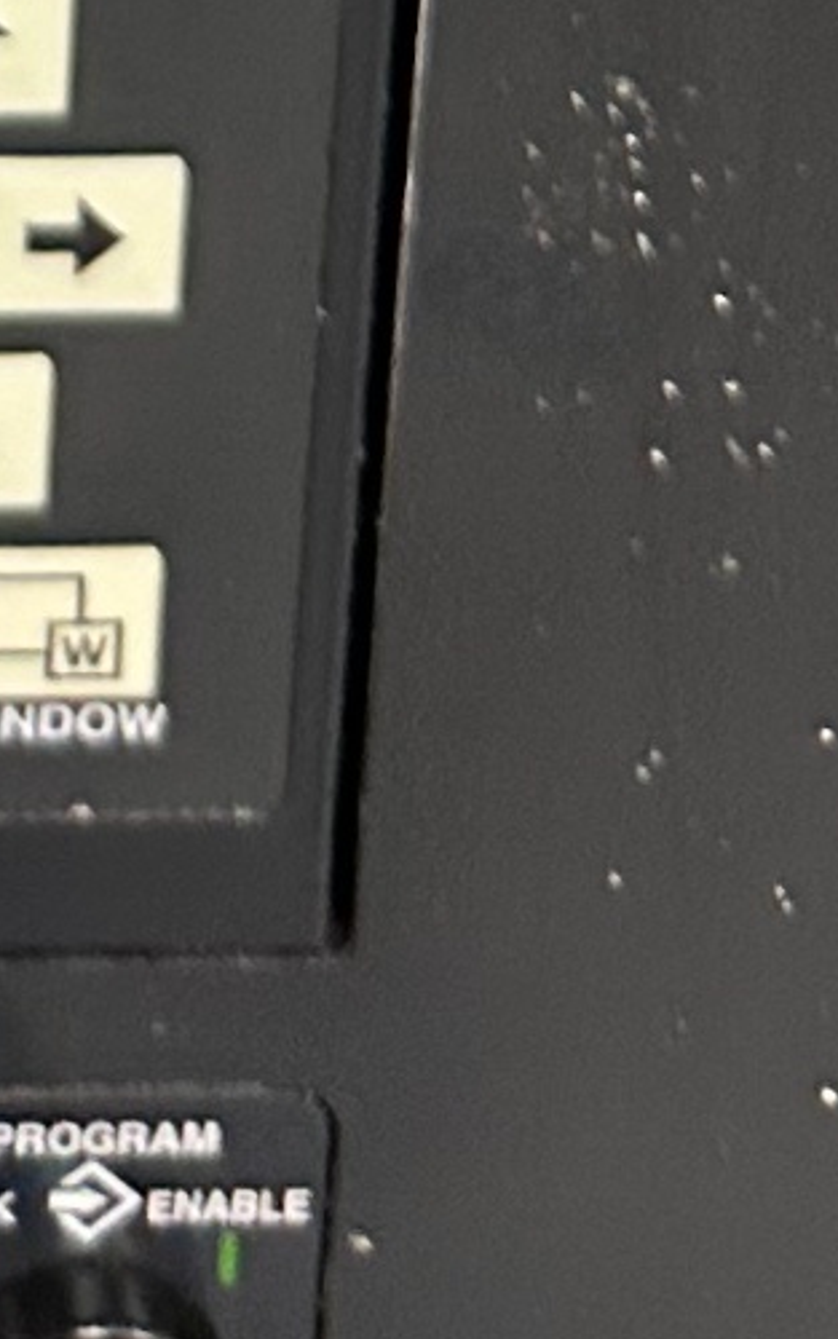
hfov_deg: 7.4
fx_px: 6059
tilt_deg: -35.8
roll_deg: +2.2
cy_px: -2458
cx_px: -1199
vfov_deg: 10.0
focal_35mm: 166
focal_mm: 6.86
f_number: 1.78
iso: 160
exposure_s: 1/50
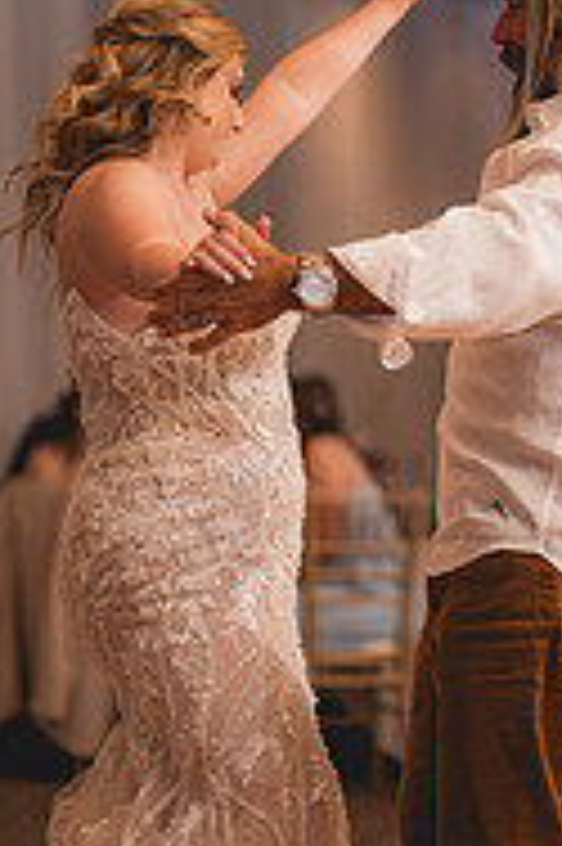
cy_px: 387
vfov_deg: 17.1
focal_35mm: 120
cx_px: 405
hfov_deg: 11.4
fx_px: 2815
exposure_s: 1/250
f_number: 1.2
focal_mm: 50
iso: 125
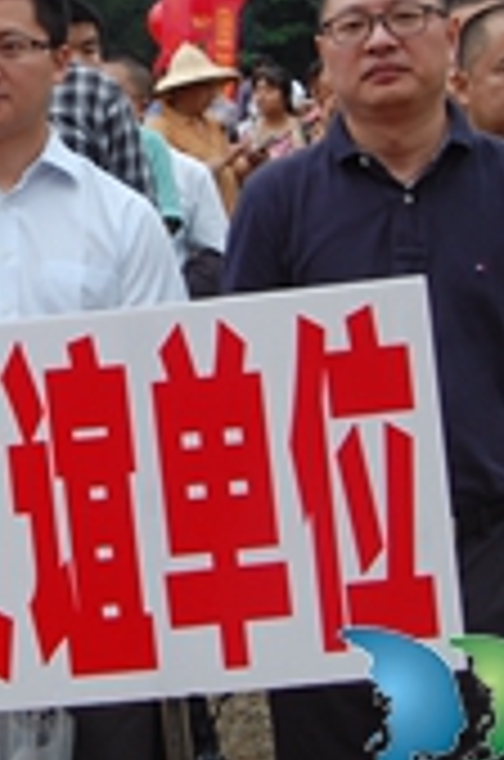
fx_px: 1687
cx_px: -45
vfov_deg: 25.1
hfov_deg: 16.5
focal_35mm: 80
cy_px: 175
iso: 200
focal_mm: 18
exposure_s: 1/80
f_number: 8
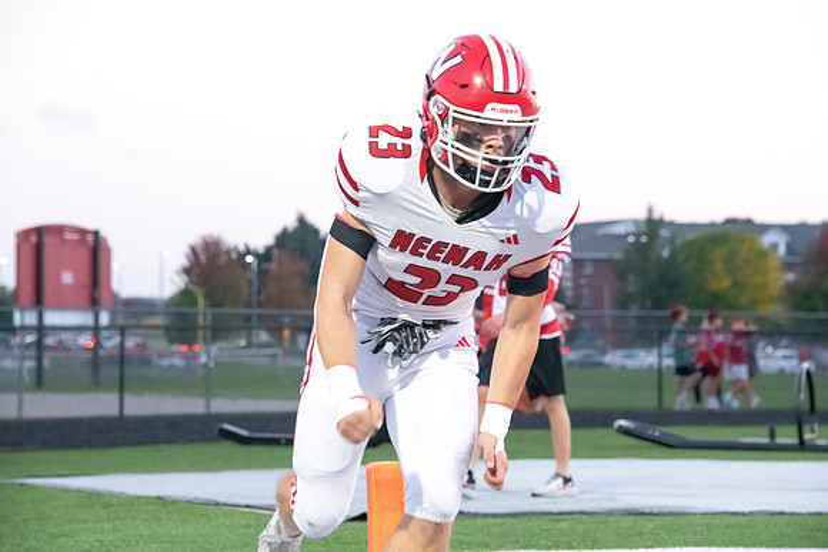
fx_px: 3336
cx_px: 414
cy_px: 276
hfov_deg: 14.2
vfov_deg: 9.5
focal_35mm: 145
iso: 10000
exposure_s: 1/320
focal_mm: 145
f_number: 7.1
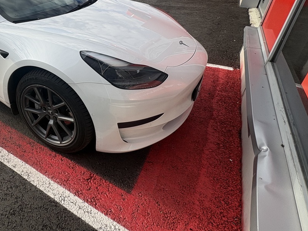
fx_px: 223
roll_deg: +3.2
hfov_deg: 61.2
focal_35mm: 25
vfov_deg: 52.5
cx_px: 45
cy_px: 58
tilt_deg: -24.5
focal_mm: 2.22
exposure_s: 1/1048
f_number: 2.2
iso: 50
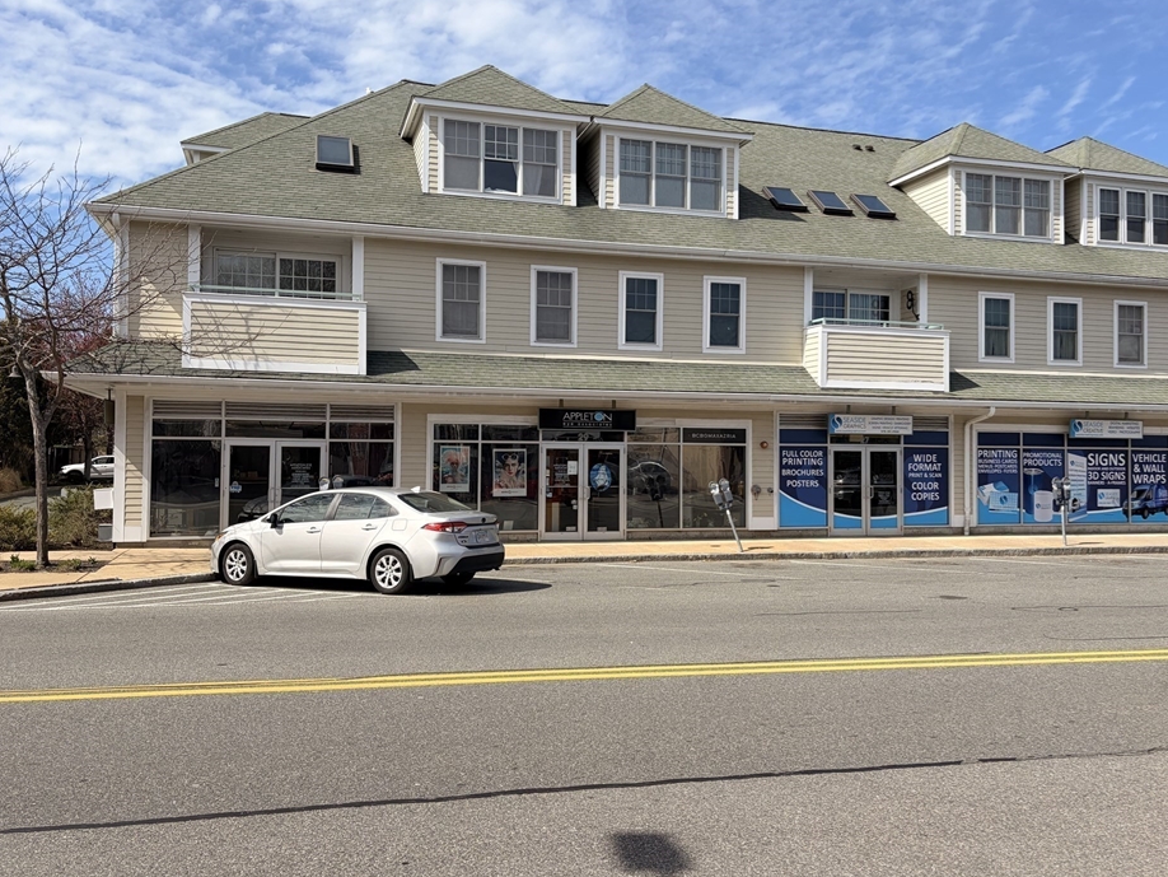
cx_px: 578
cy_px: 423
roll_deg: +0.9
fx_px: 979
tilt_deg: +1.8
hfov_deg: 61.6
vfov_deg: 48.2
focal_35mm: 29
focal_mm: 5.96
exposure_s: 1/3623
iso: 50
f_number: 1.6
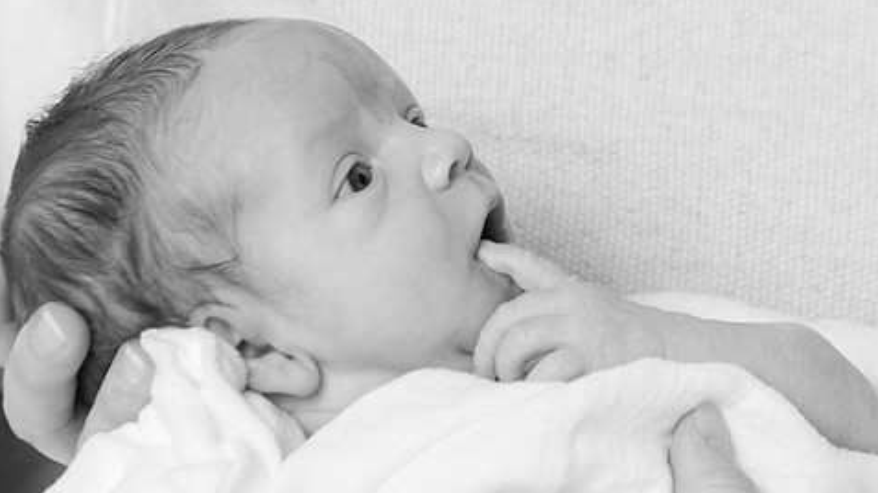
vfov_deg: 3.3
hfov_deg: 5.8
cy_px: 290
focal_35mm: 373
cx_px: 645
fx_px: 8681
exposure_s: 1/160
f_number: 5.6
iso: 200
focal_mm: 125
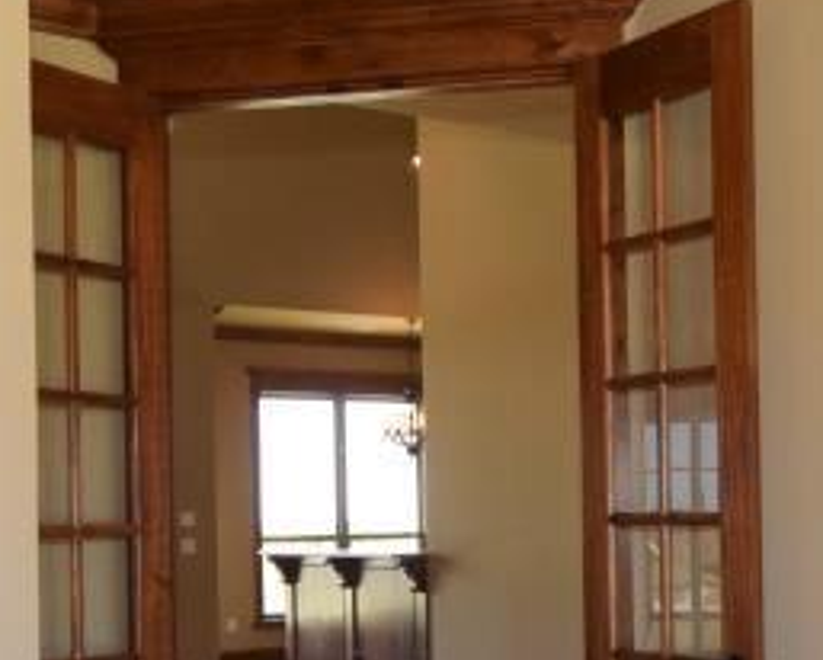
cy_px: 485
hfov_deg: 33.4
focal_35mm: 56
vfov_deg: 26.9
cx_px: 506
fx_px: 1365
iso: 640
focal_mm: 10
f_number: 5.6
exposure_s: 1/125
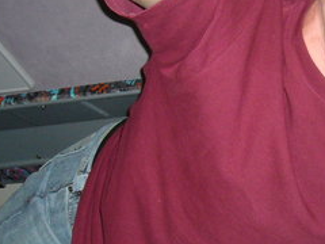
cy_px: 129
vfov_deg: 16.8
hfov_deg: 22.1
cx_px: 240
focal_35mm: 88
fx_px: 826
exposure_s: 1/60
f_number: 2.8
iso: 160
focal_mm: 5.8
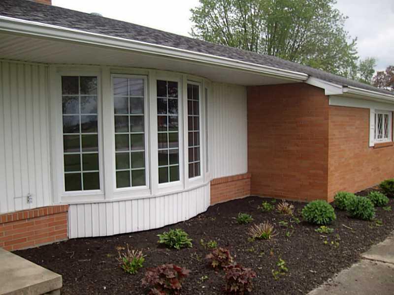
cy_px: 148
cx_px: 197
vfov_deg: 40.7
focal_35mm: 35
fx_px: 398
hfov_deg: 52.6
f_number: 7.2
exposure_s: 1/119
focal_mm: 5.8
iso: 80
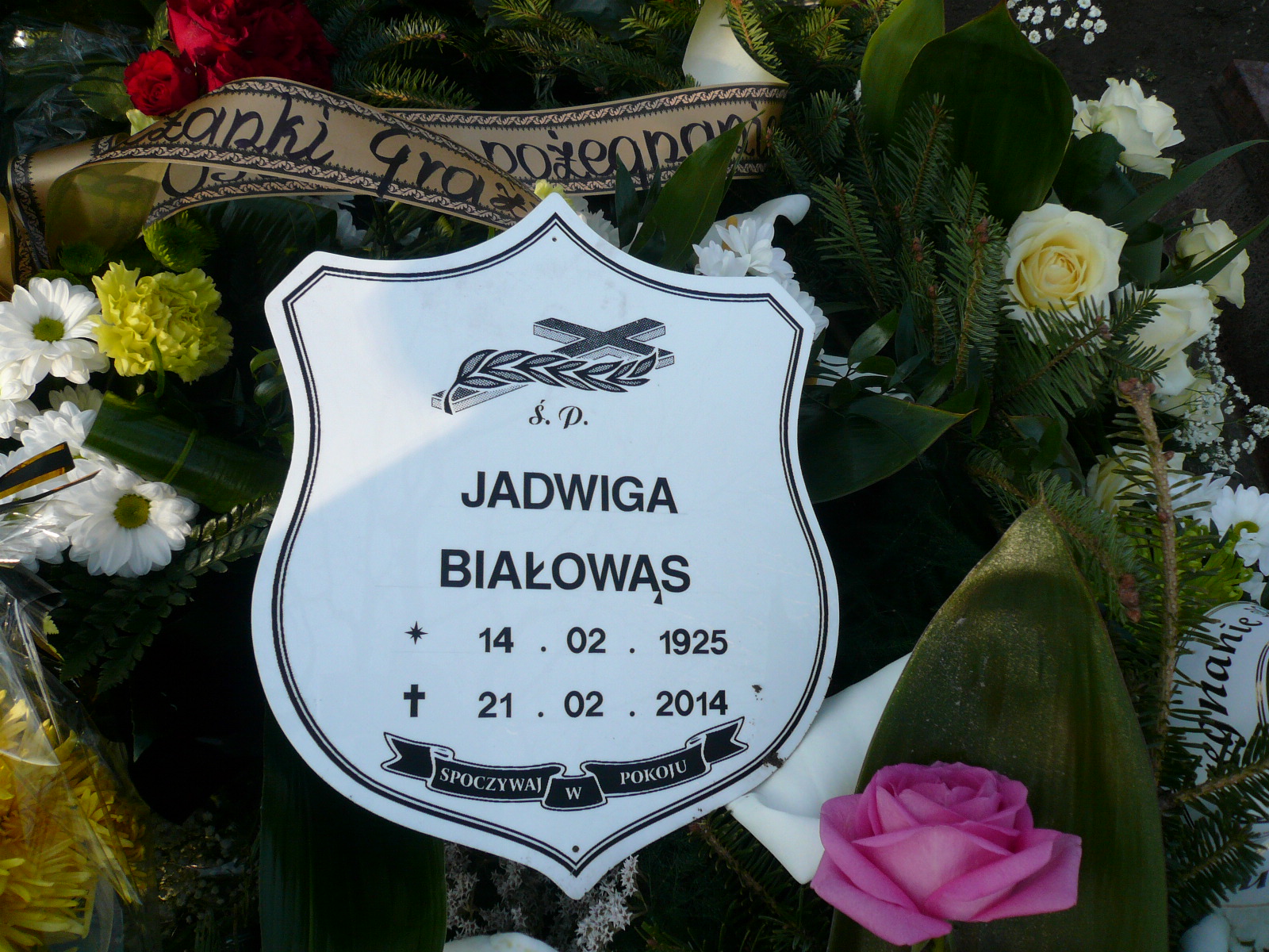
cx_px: 634
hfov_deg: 63.4
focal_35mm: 28
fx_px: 1026
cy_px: 476
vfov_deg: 49.7
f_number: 2.8
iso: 100
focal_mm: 4.6
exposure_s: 1/500
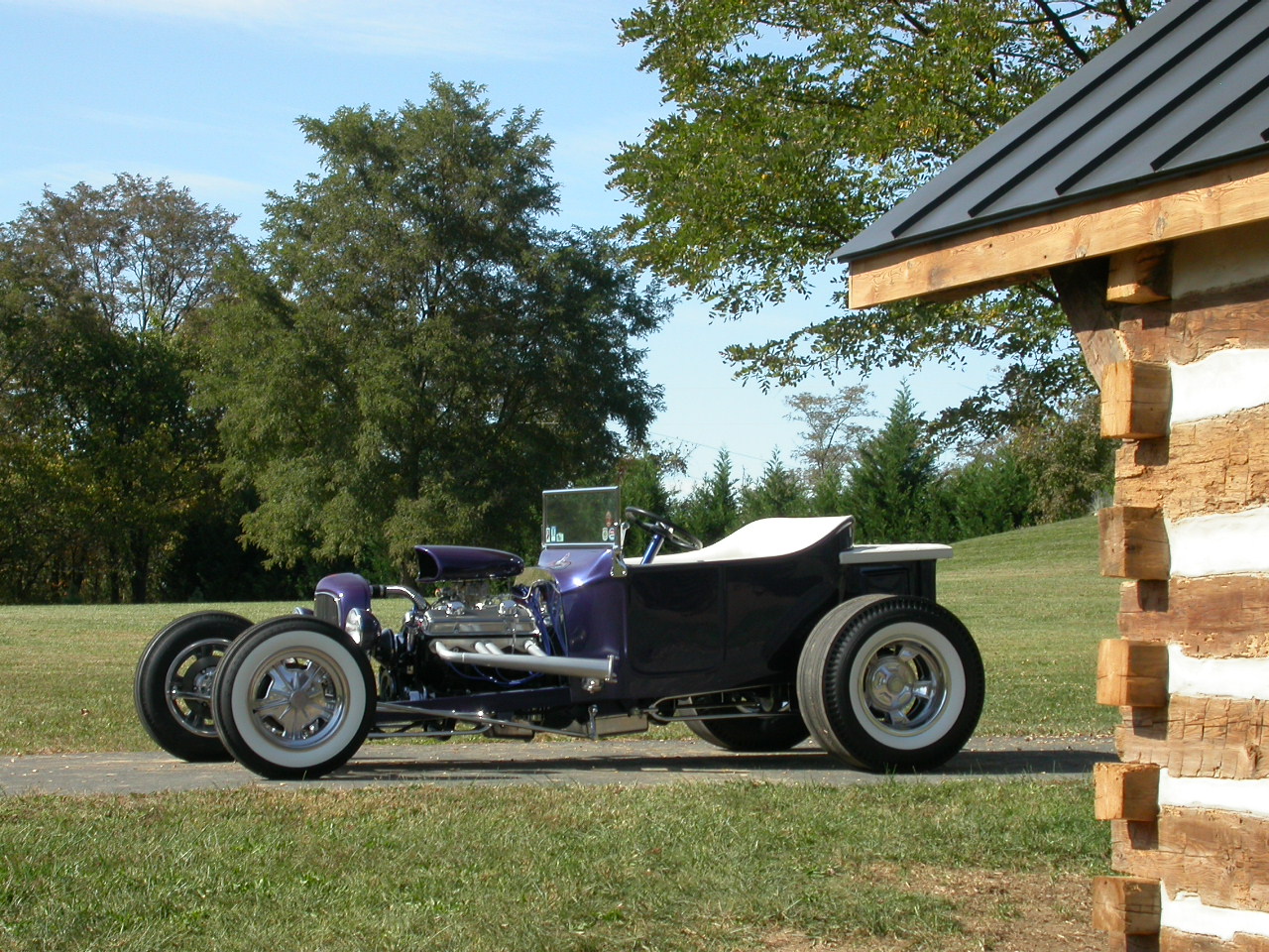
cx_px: 634
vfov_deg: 14.9
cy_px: 476
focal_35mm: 99
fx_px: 3629
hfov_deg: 19.8
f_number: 5.6
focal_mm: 20.6
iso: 100
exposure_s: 1/400
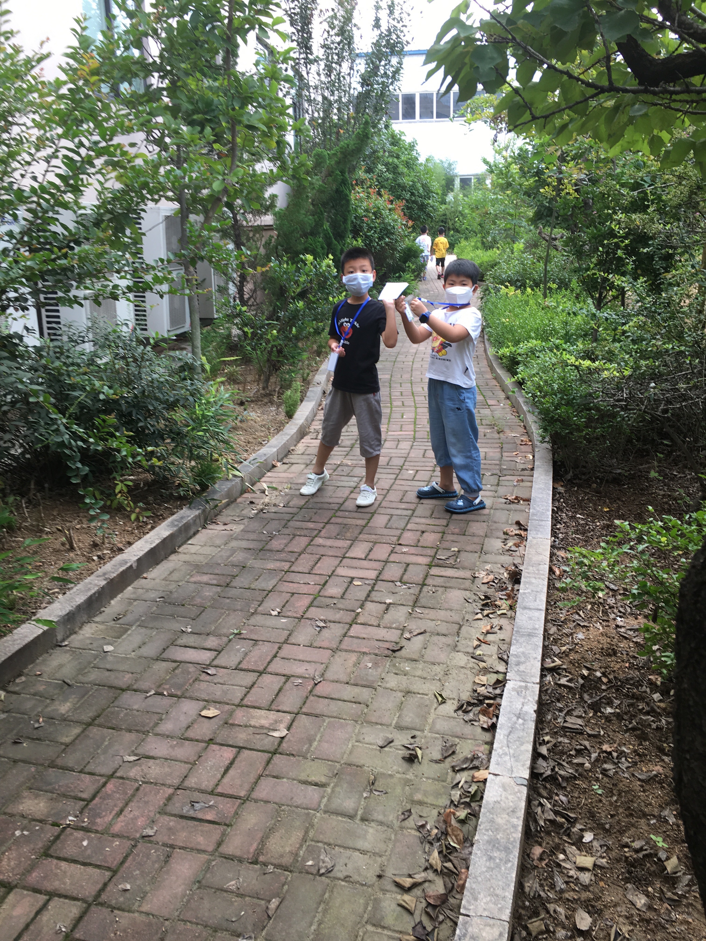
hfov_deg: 48.2
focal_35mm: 29
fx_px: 789
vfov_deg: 61.7
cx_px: 353
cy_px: 470
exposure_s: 1/120
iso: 25
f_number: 2.2
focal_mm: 4.15
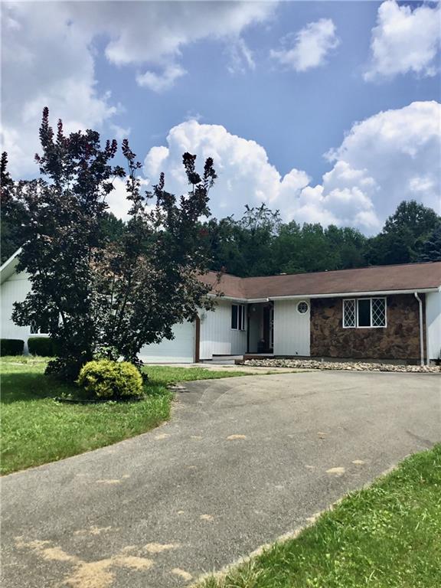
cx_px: 220
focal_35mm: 31
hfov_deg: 45.4
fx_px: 527
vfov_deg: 58.4
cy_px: 294
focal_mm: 3.3
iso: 25
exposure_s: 1/1733
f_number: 2.4
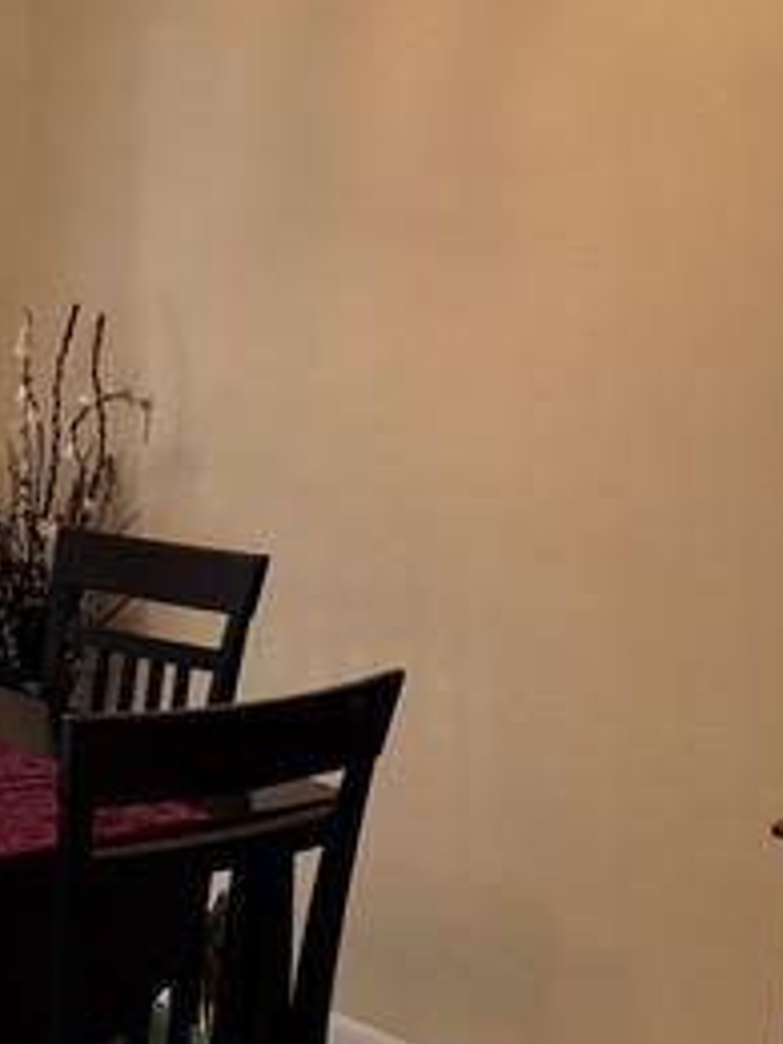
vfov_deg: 28.2
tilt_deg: -7.0
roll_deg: -0.3
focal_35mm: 69
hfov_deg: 20.6
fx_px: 2081
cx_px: -12
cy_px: 562
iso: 25
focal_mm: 3.99
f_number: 1.8
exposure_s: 1/40
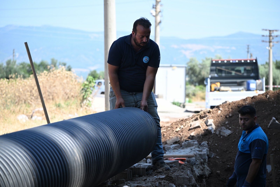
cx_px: 140
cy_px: 94
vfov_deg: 11.4
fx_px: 933
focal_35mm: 120
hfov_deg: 17.1
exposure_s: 1/320
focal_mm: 120
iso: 100
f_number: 4.5
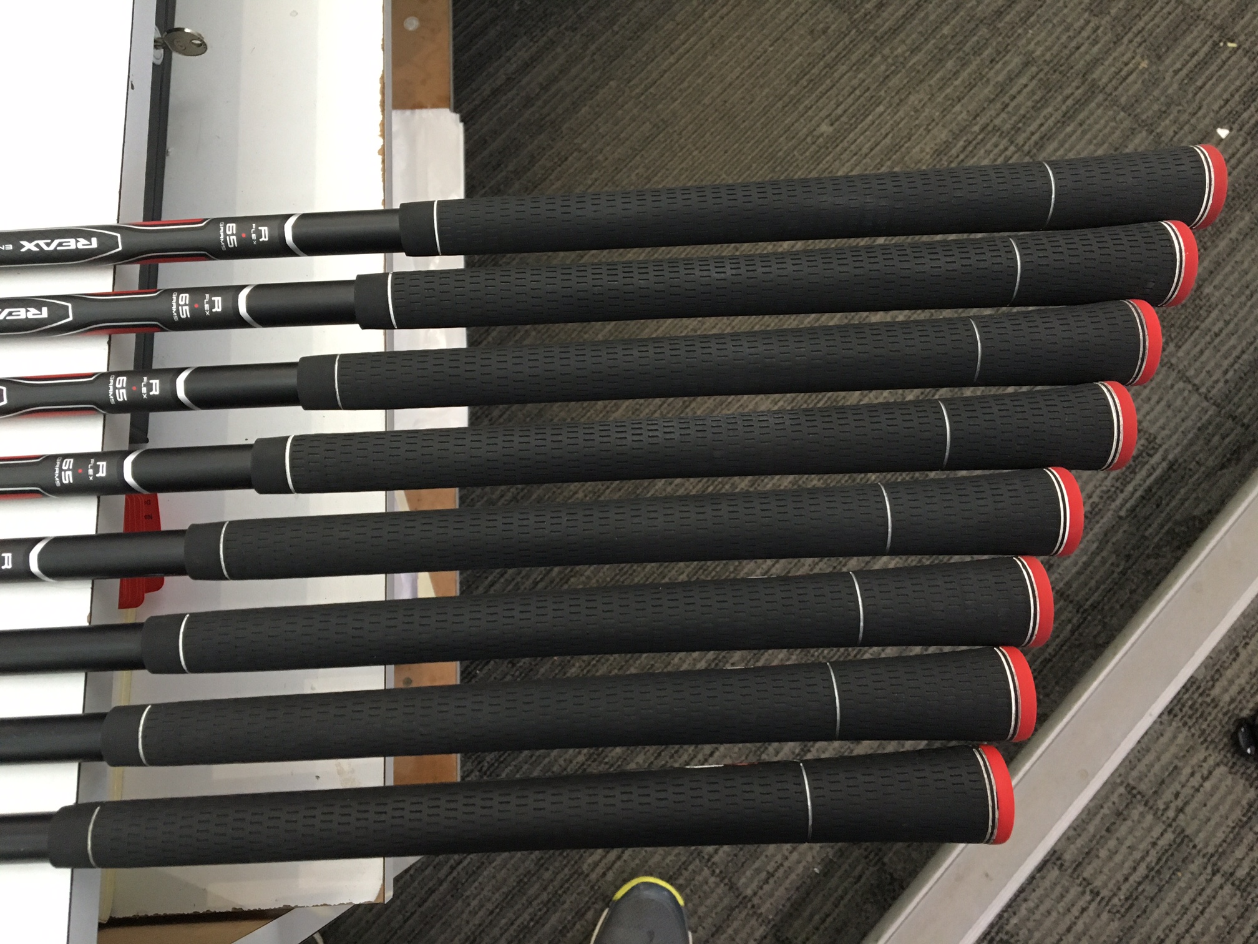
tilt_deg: -77.5
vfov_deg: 48.2
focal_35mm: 29
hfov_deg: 61.7
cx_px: 629
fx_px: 1054
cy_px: 472
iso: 200
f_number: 2.2
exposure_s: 1/33
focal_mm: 4.15
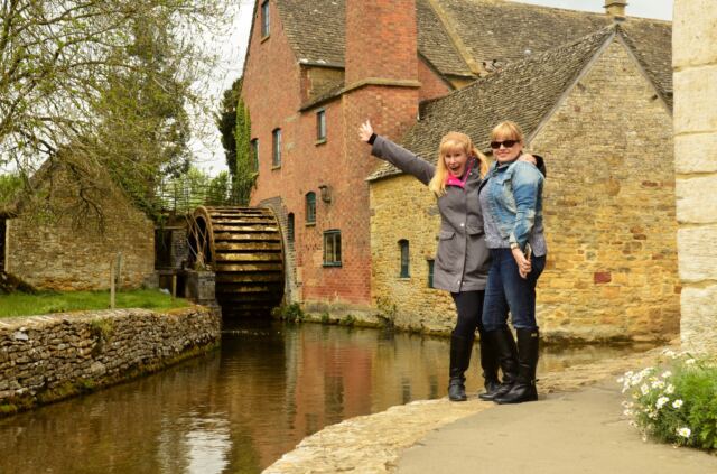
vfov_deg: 25.6
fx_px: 1043
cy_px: 237
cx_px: 358
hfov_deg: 37.9
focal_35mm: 52
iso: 200
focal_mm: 35
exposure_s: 1/60
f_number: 18
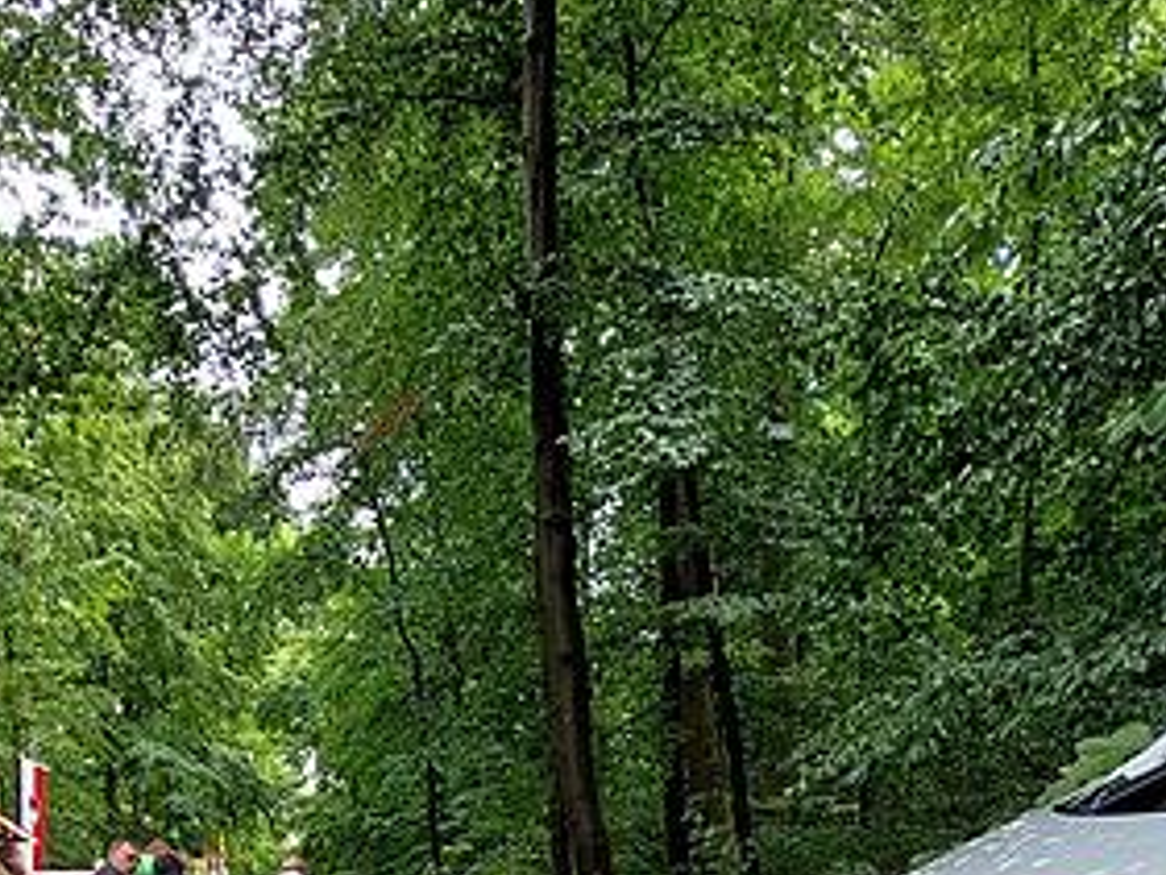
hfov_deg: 50.1
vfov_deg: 31.5
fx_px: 1247
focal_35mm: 37
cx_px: 573
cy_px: 1082
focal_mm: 1.74
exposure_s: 1/324
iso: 50
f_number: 2.2
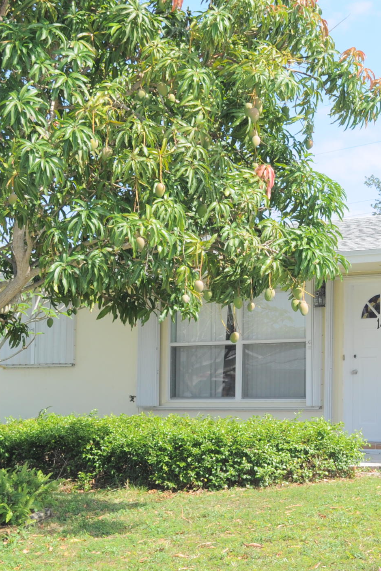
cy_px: 314
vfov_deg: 24.5
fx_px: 1317
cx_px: 486
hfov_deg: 15.7
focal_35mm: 83
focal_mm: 26
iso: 200
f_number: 8
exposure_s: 1/250
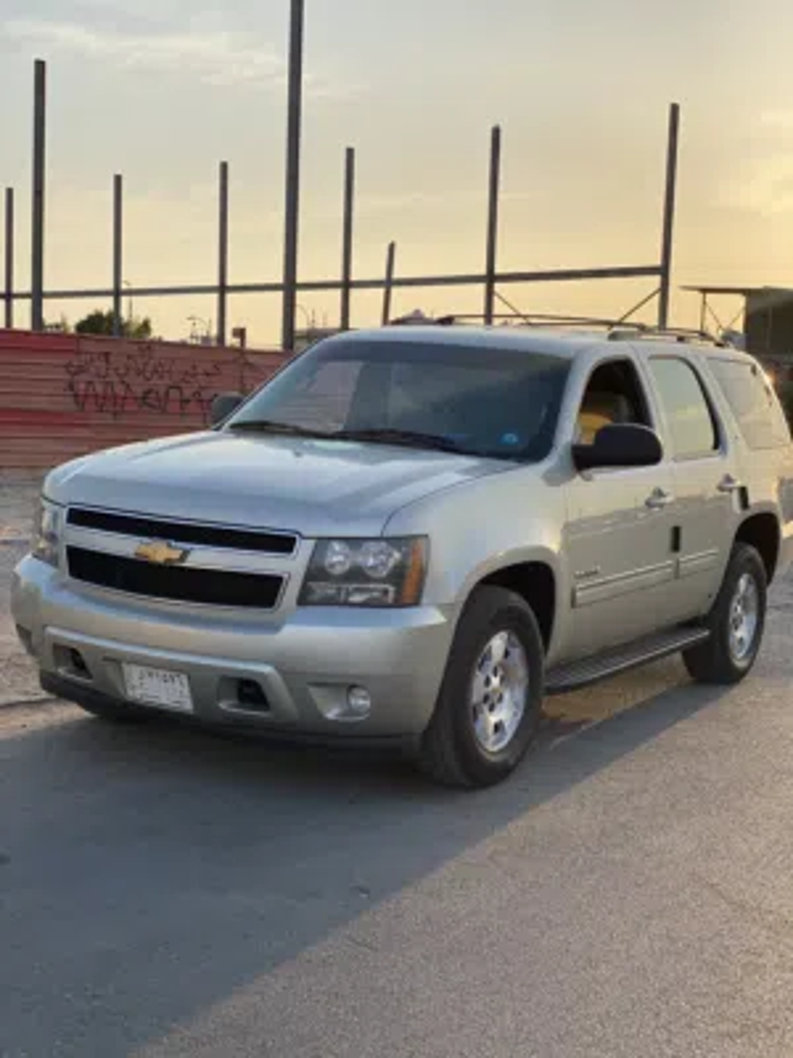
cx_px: 396
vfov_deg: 36.8
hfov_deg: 28.0
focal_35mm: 52
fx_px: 1588
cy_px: 529
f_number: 2
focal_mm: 6
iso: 20
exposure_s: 1/841
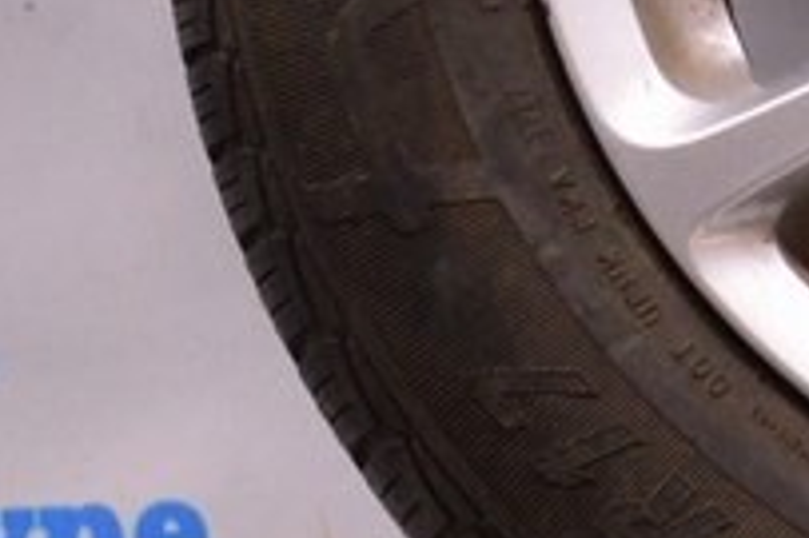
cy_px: -221
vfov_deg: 7.1
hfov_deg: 10.2
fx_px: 4256
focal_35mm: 190
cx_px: 1518
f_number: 8
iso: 1600
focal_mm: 25
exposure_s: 1/80
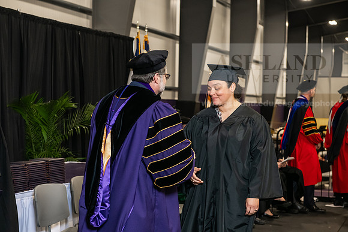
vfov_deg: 19.5
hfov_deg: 28.8
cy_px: 116
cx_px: 174
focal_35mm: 70
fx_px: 677
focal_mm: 70
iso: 2500
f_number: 5
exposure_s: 1/200
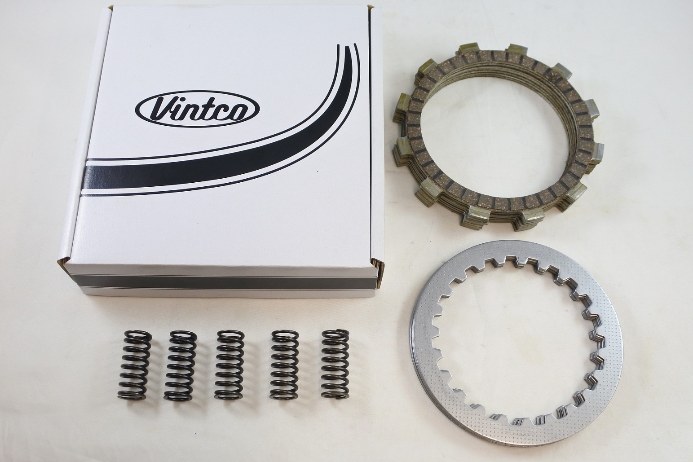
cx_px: 346
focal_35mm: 30
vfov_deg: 43.6
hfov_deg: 61.9
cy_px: 231
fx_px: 578
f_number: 3.8
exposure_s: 1/160
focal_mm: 11.2
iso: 400
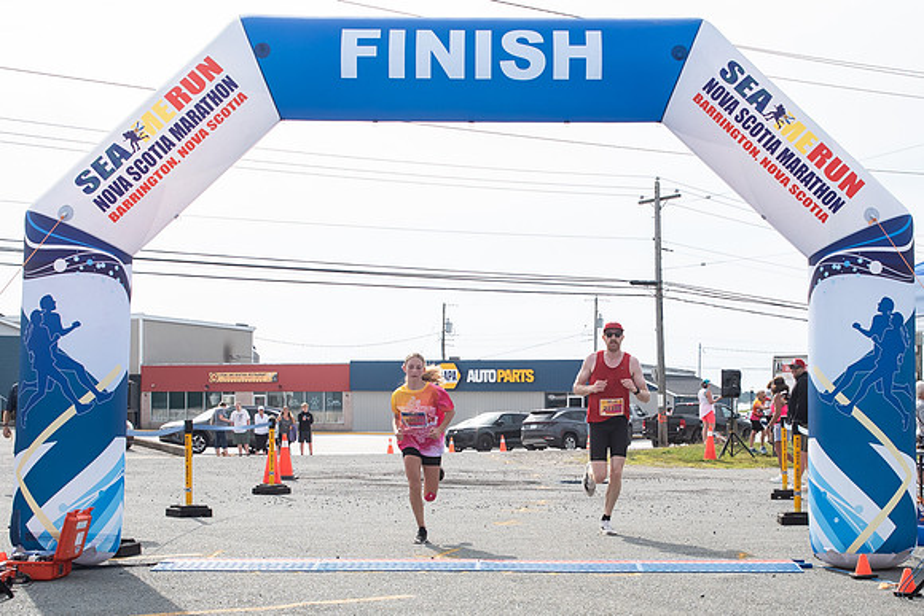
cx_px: 525
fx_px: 1508
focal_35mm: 59
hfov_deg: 34.0
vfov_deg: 23.0
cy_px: 389
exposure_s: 1/3200
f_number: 4
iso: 800
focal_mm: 32
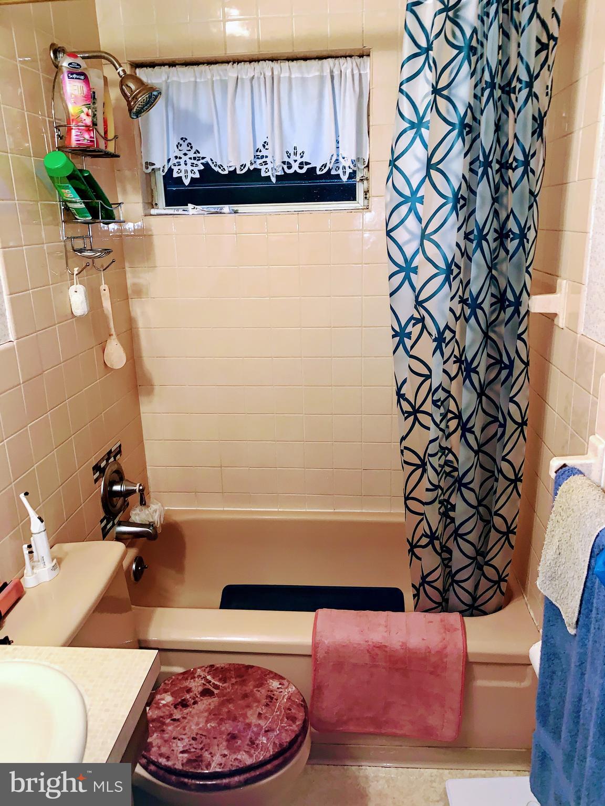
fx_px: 606
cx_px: 302
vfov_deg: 67.3
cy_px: 403
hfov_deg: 53.1
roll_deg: +2.2
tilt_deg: -15.5
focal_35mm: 26
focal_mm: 4.25
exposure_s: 1/15
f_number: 1.8
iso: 64
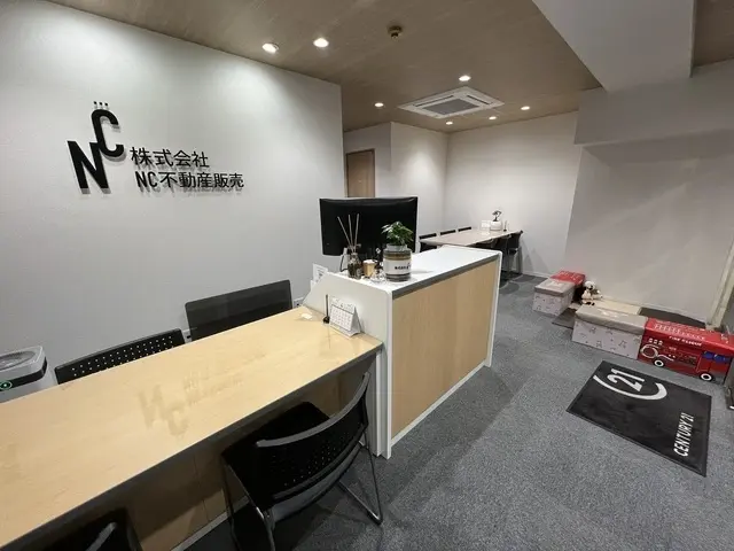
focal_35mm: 13
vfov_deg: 89.9
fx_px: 276
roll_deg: +0.9
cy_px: 276
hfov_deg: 106.2
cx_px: 367
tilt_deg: -16.2
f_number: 1.8
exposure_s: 1/120
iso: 160
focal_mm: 1.57
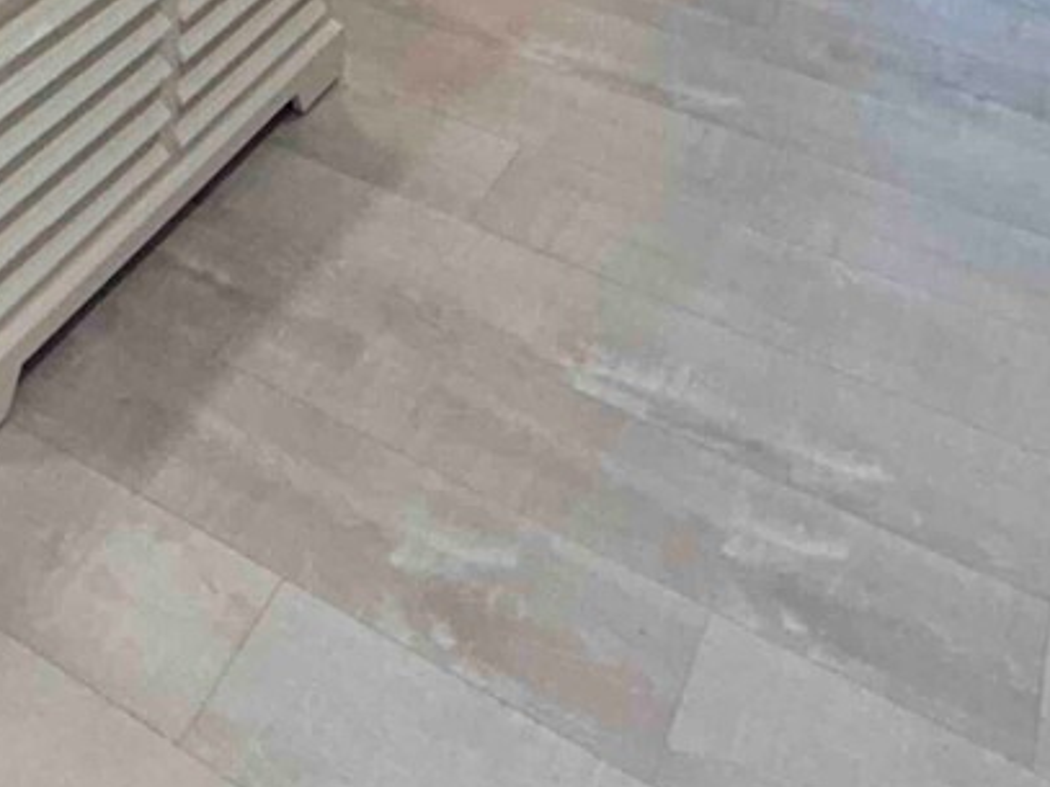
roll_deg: +0.0
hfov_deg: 33.1
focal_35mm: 55
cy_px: -707
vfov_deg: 18.9
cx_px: 106
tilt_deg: -7.2
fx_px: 1668
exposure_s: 1/120
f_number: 2.2
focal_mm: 2.22
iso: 200
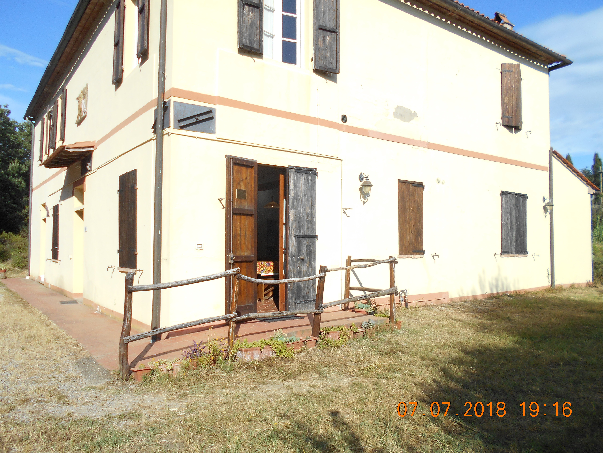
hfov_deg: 67.3
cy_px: 226
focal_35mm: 26
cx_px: 302
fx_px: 453
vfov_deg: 53.1
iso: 80
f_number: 3.2
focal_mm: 4.6
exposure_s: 1/800
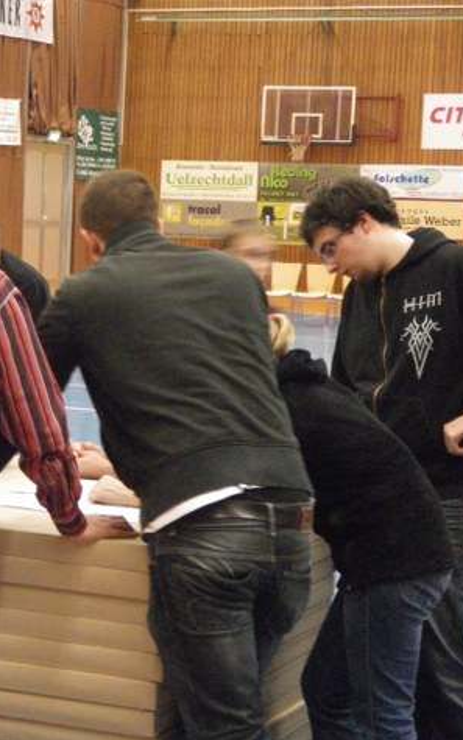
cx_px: 47
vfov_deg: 18.9
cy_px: 371
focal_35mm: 110
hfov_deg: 11.8
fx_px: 2220
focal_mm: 13.7
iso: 800
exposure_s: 1/20
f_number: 4.8
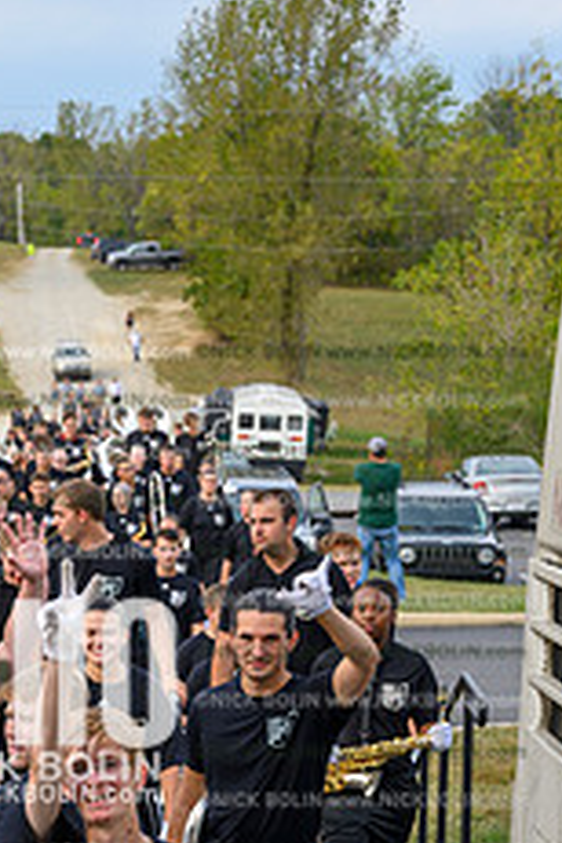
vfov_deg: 18.5
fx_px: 2552
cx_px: 24
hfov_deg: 12.4
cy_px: 701
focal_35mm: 109
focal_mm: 56
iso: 200
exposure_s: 1/800
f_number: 4.5
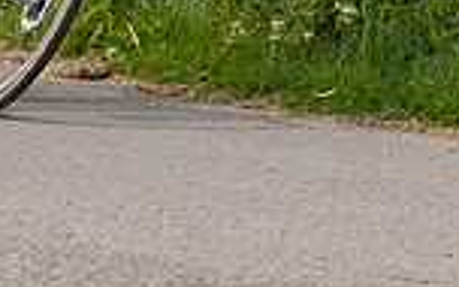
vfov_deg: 3.8
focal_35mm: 347
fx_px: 4341
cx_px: 97
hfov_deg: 6.0
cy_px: -249
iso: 320
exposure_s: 1/1000
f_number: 5
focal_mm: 89
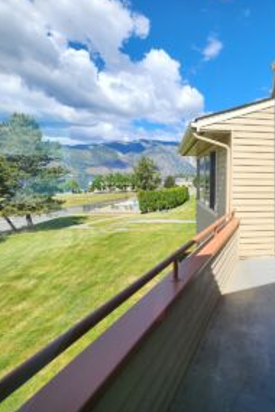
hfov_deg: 60.6
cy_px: 199
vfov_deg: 86.9
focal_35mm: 19
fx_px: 218
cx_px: 210
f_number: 2.2
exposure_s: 1/1114
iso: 50
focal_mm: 2.2
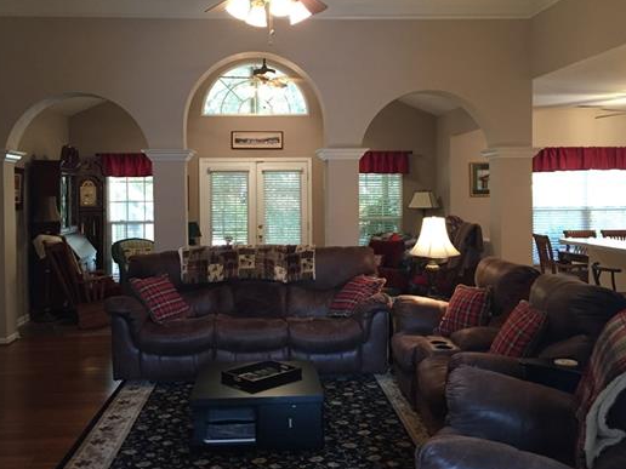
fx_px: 651
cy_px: 206
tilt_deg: -0.8
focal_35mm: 36
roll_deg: -0.4
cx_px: 296
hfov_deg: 51.3
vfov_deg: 39.6
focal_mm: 4.15
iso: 200
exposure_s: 1/30
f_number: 2.2
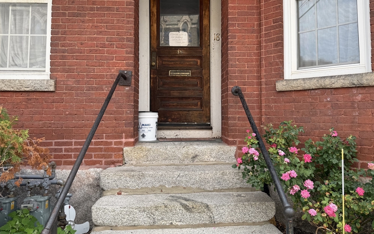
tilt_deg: +4.0
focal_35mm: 26
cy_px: 98
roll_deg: +0.5
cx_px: 189
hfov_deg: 70.4
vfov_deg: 47.4
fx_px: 265
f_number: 1.78
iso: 80
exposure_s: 1/750
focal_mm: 6.76
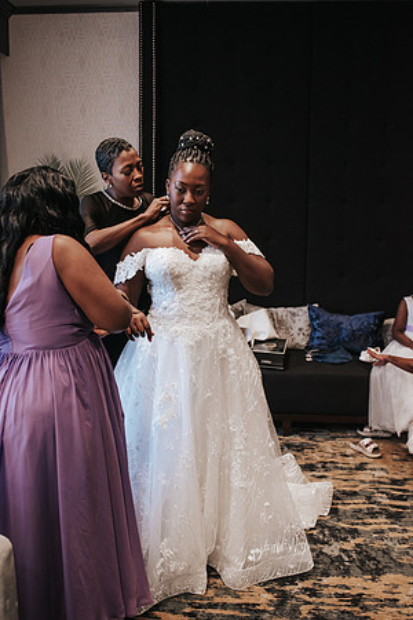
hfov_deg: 37.9
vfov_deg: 54.4
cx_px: 206
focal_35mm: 35
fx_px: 602
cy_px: 310
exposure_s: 1/800
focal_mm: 35
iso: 1000
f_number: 3.2
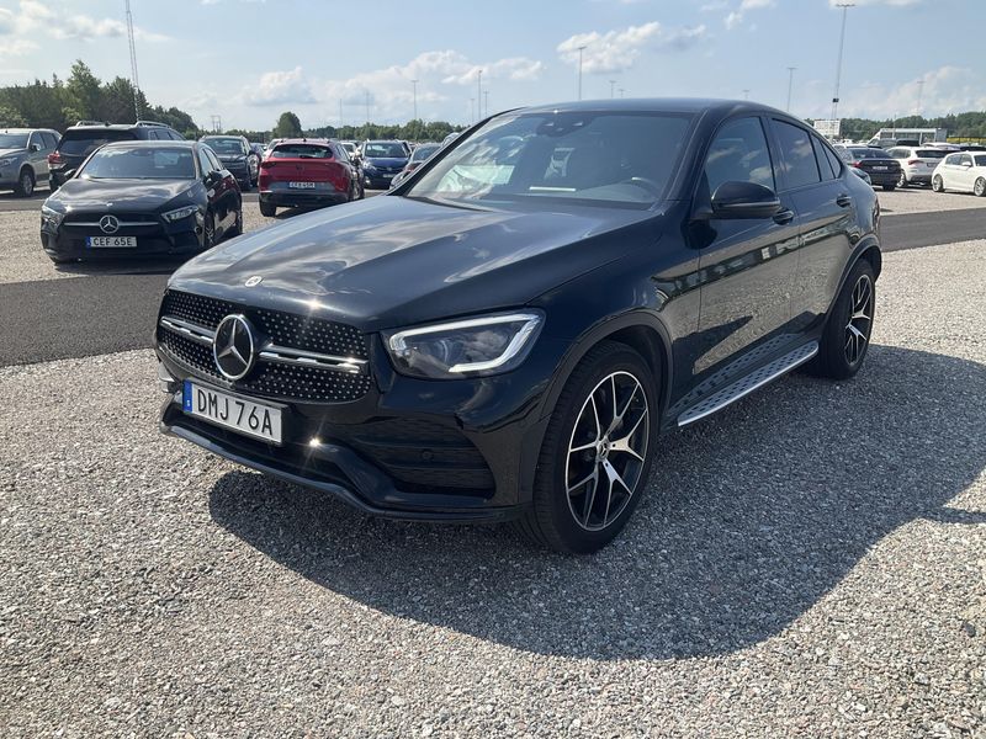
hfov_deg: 61.7
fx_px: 826
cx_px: 493
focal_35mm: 29
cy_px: 370
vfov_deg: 48.2
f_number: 1.8
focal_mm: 3
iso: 25
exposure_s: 1/1412
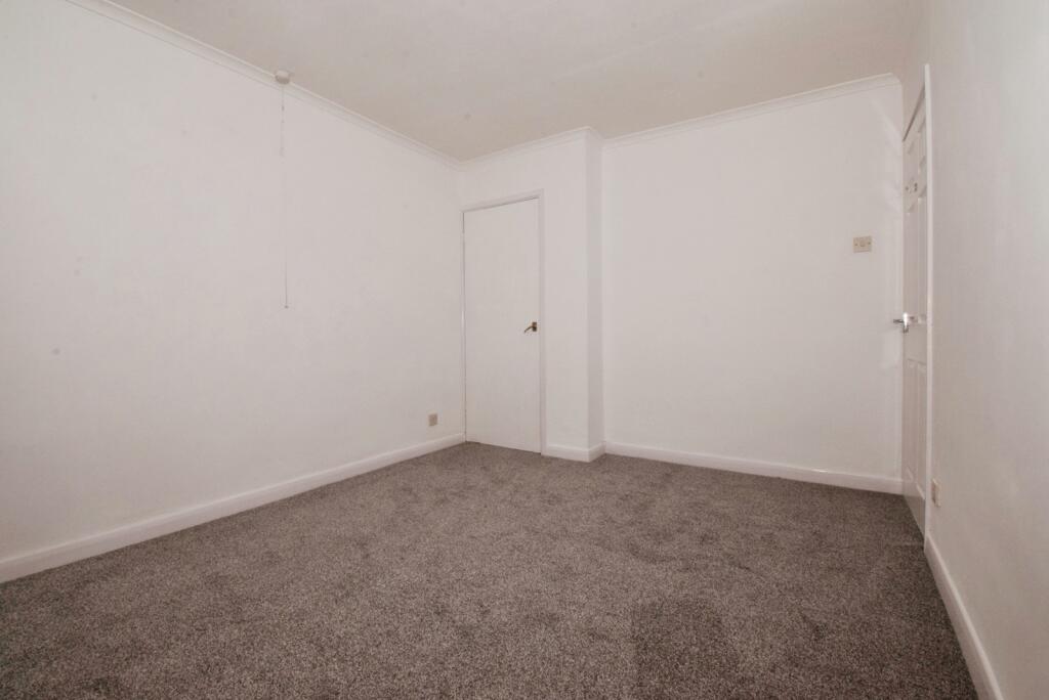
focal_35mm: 15
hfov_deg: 100.4
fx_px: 437
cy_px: 350
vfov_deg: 77.4
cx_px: 524
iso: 1000
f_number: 20
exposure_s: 1/60
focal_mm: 10
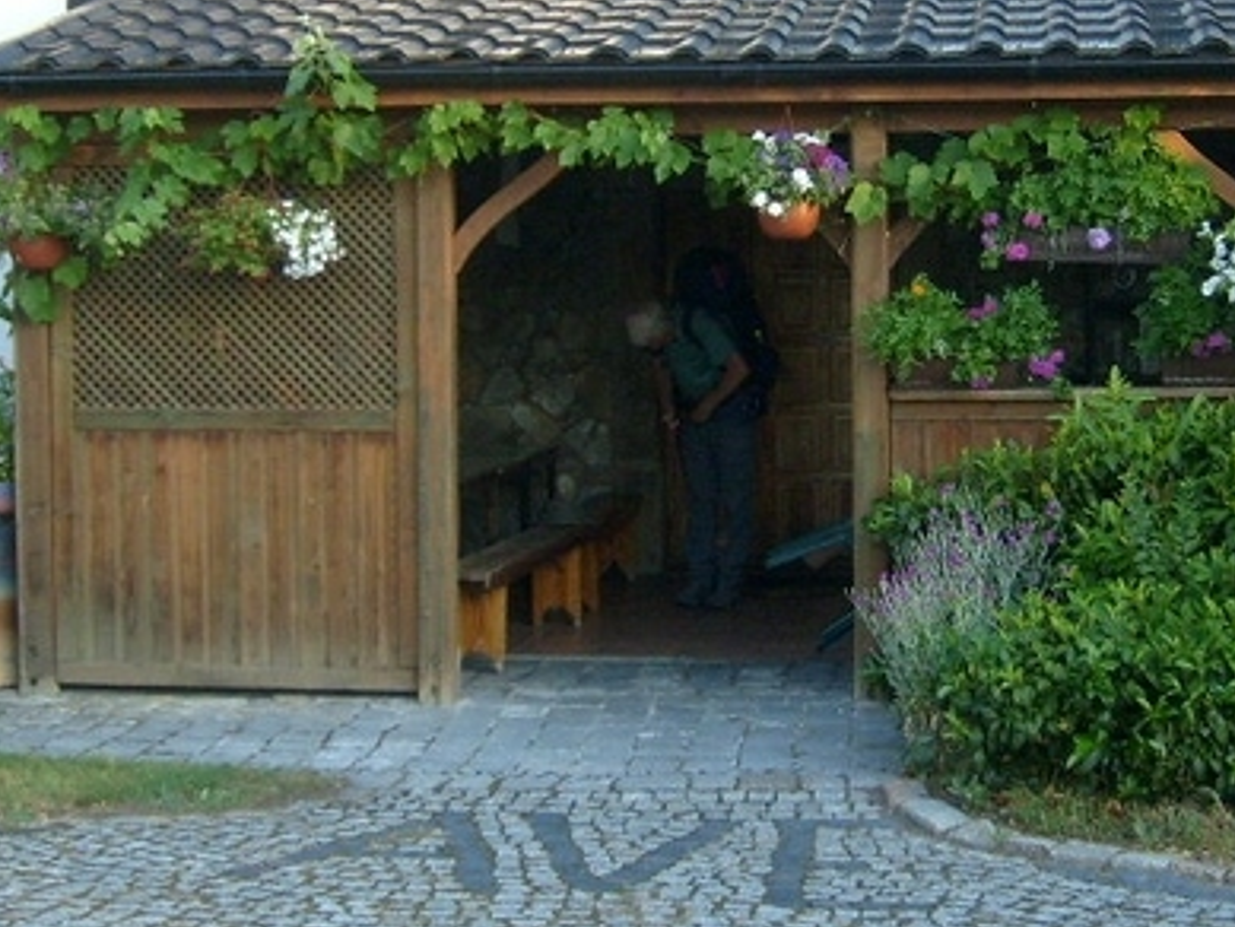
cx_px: 743
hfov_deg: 27.0
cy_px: 298
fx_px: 2570
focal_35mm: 72
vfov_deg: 20.4
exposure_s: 1/125
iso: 80
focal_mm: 5.8
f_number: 2.8
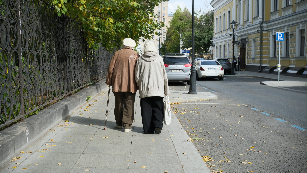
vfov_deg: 27.7
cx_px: 154
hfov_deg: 47.4
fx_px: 350
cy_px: 77
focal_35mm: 43
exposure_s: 1/1100
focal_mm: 27
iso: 640
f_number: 5.6
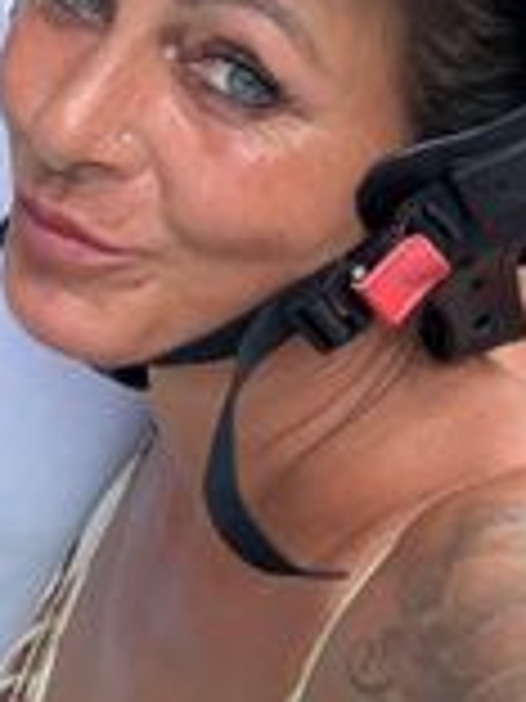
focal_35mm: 77
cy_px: -194
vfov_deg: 22.8
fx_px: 1560
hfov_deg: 18.7
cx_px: 18
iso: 25
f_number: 2.2
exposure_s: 1/121
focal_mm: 2.71
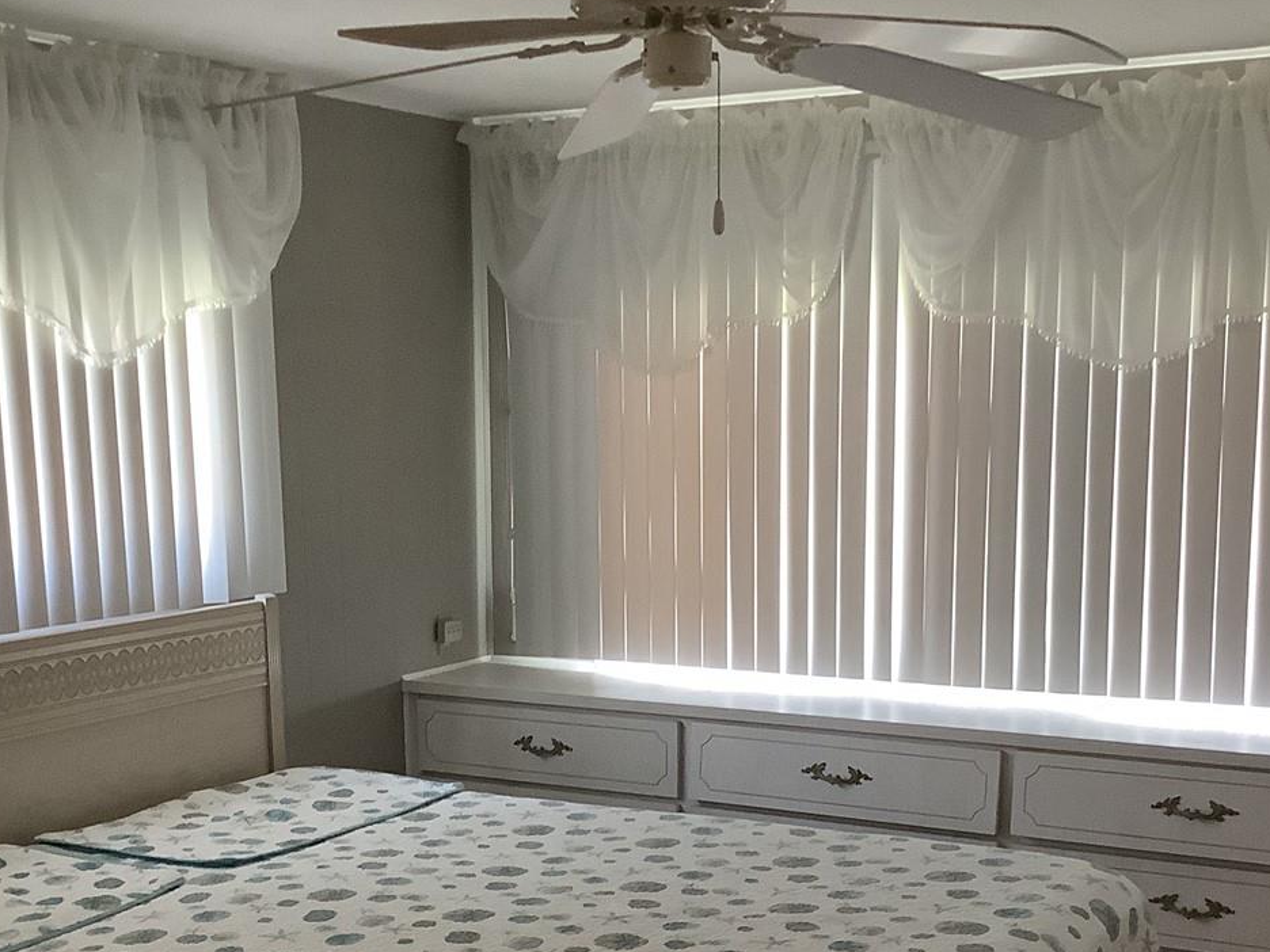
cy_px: 728
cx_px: 551
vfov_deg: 27.1
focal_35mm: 53
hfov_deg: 36.1
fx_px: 1944
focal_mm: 3.3
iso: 320
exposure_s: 1/60
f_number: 2.4
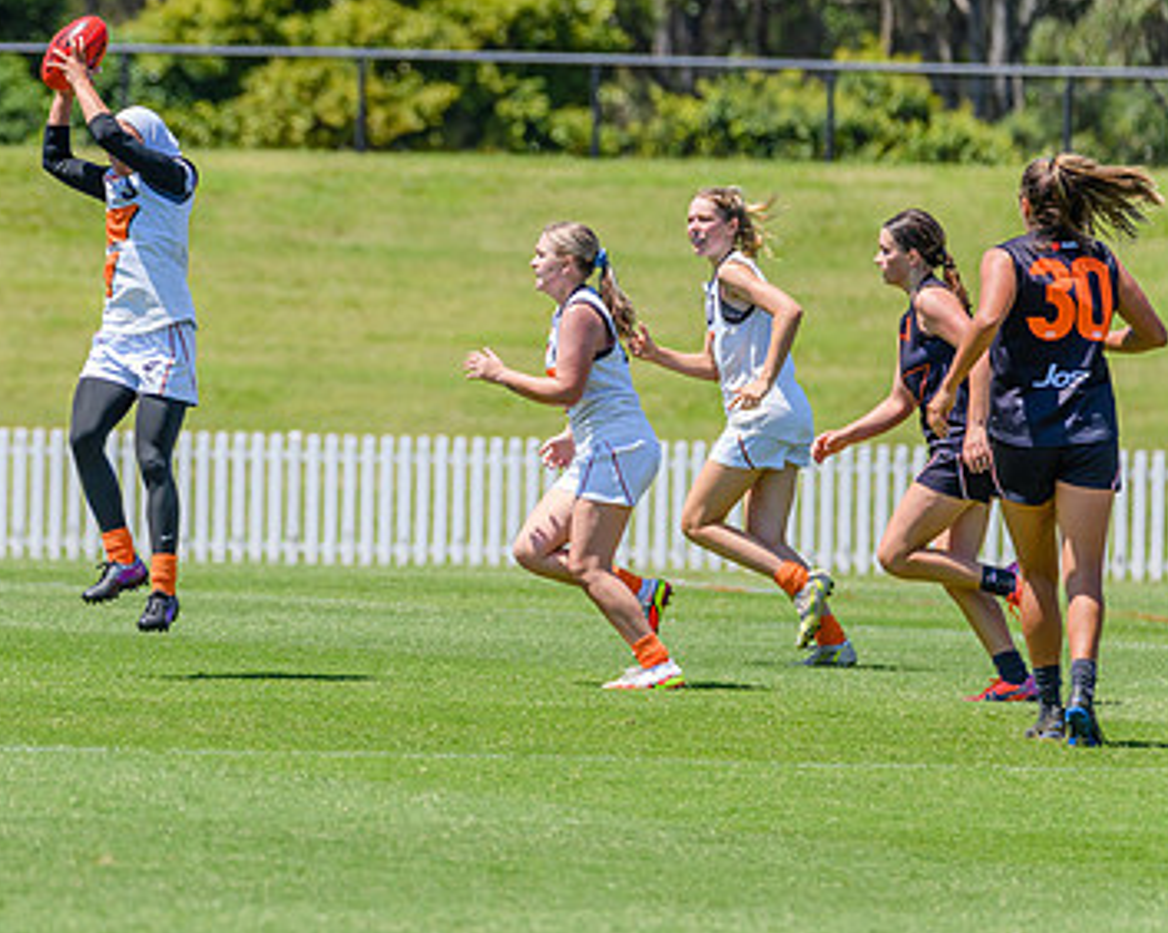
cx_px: 229
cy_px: 370
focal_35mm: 562
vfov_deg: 2.8
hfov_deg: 3.4
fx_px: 19417
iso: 800
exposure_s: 1/2000
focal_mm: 360
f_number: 8
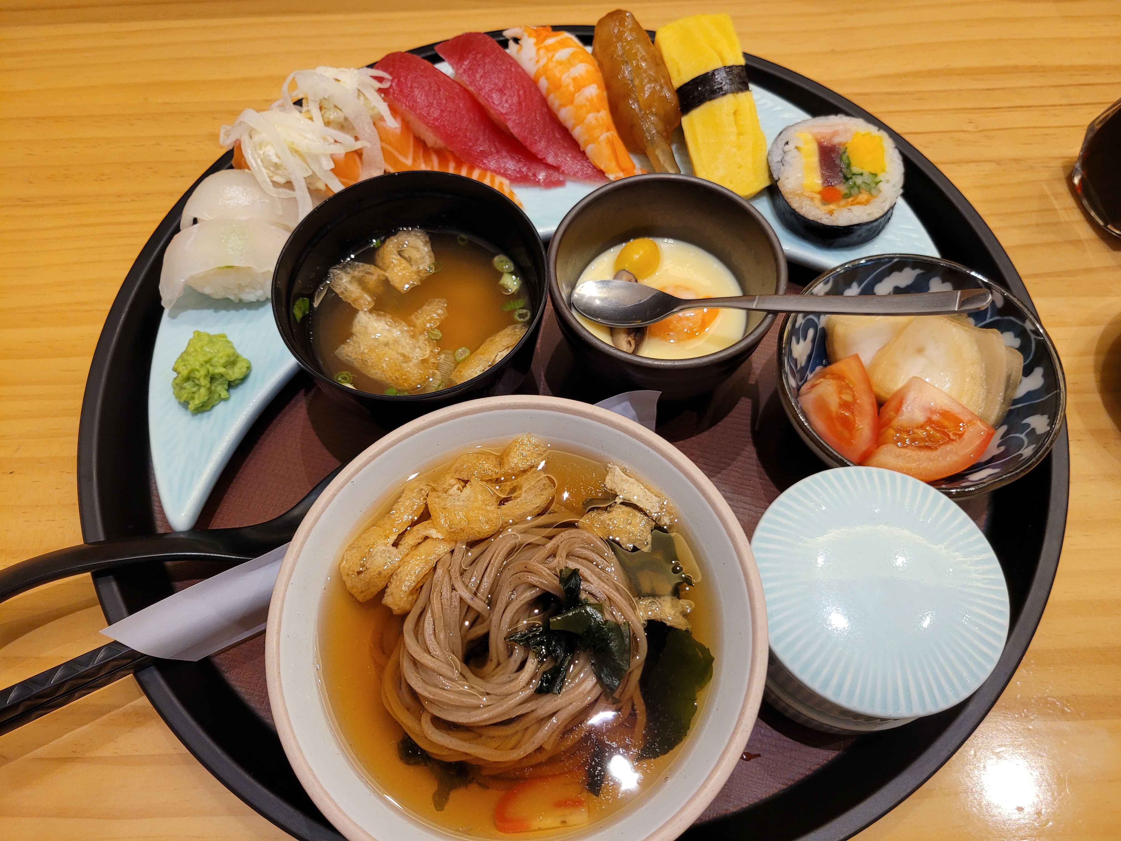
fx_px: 842
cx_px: 560
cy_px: 420
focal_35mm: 26
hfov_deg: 67.3
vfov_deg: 53.1
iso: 200
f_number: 1.8
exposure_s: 1/60
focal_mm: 5.4
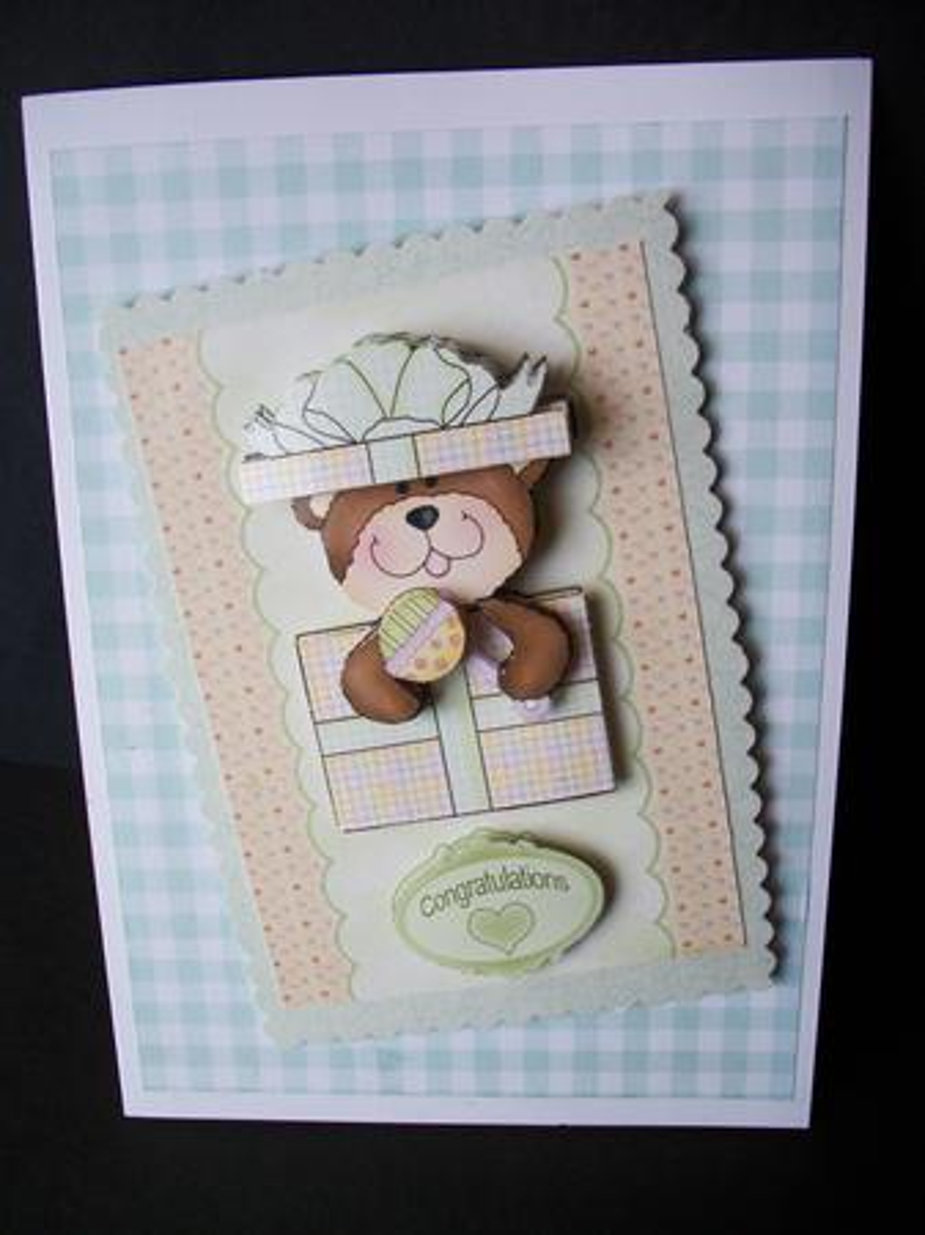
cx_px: 462
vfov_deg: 56.8
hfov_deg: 44.1
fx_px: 1141
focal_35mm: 32
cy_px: 618
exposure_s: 1/60
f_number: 2.9
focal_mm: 5.7
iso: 80
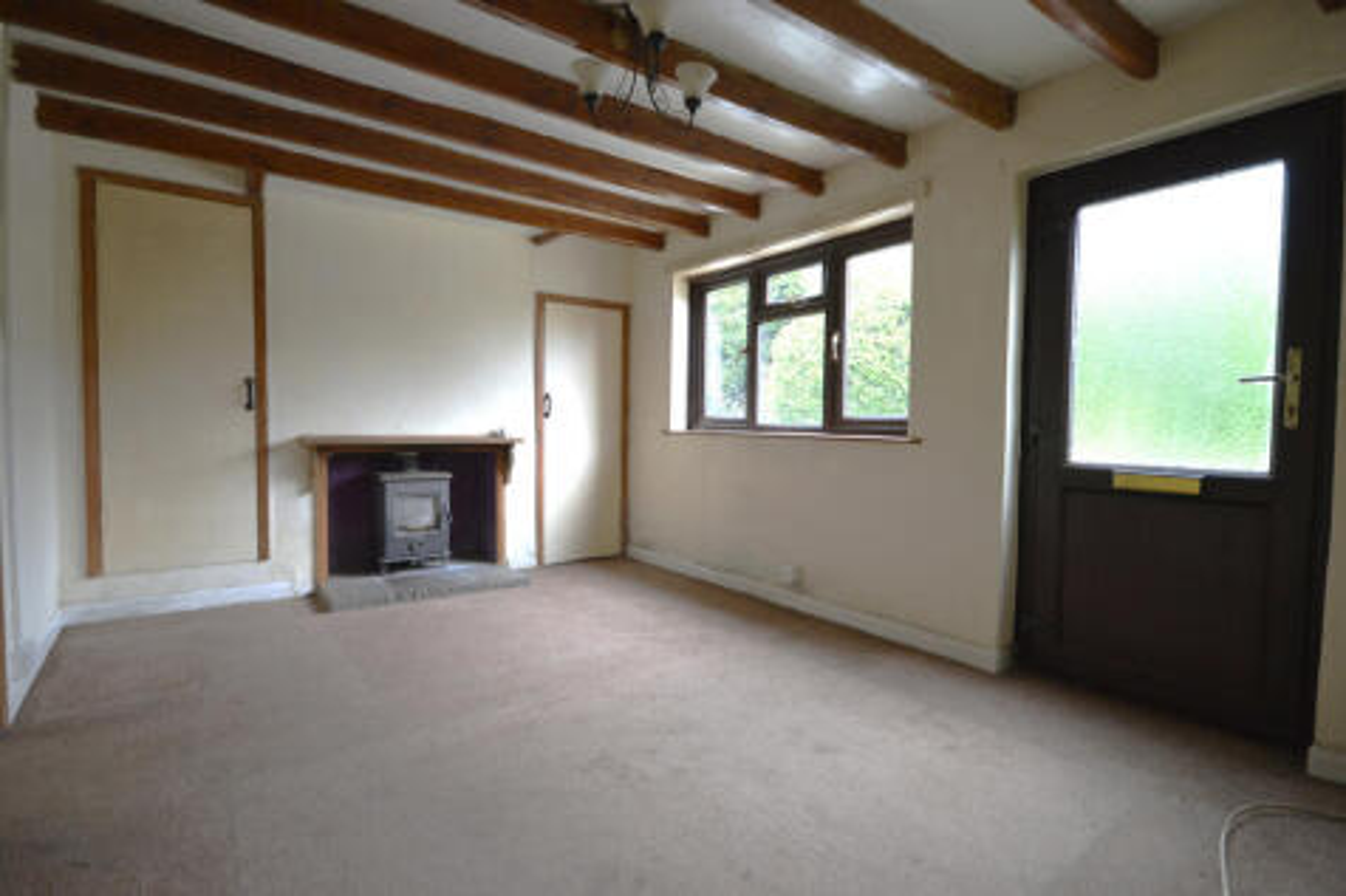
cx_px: 673
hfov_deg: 95.0
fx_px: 617
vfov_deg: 72.0
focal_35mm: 16
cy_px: 448
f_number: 4.2
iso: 500
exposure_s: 1/60
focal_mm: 11
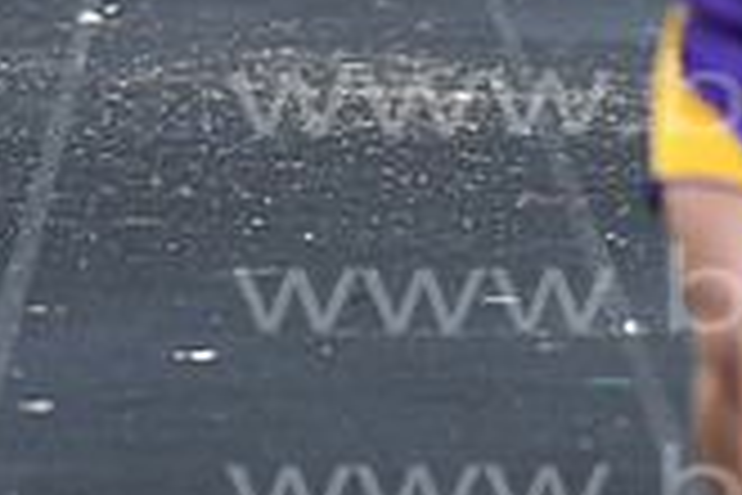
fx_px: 32584
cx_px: 1250
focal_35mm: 1581
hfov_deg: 1.3
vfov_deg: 0.9
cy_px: -191
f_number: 4
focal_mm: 300
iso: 3200
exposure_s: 1/1250
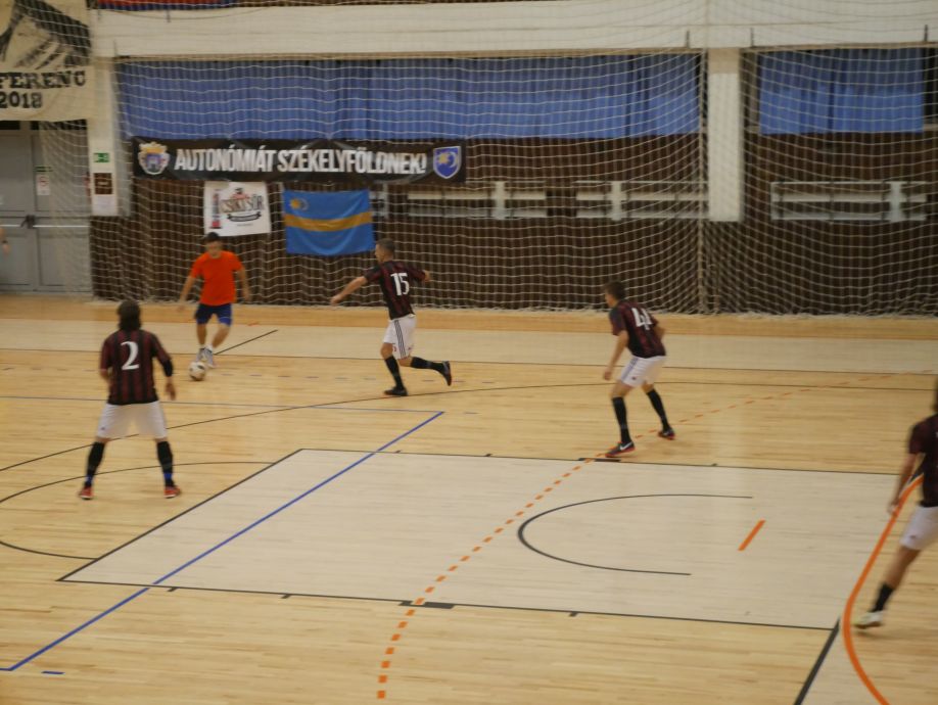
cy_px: 352
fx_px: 2278
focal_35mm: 84
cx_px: 469
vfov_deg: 17.6
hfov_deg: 23.3
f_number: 5.6
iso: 2500
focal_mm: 42
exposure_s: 1/100
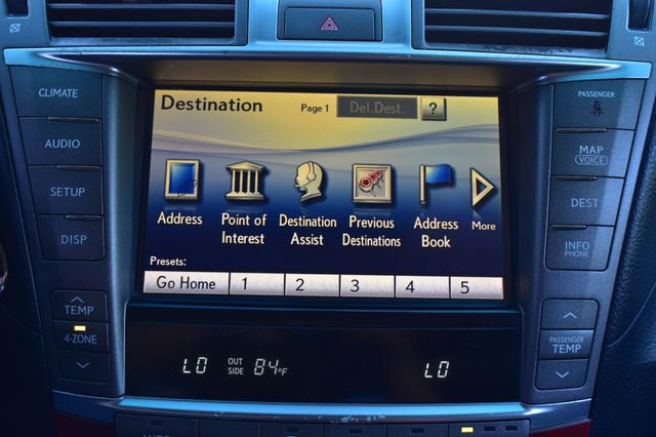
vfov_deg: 26.5
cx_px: 328
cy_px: 218
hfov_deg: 38.9
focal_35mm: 51
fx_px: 929
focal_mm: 34
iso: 400
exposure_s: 1/25
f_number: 7.1
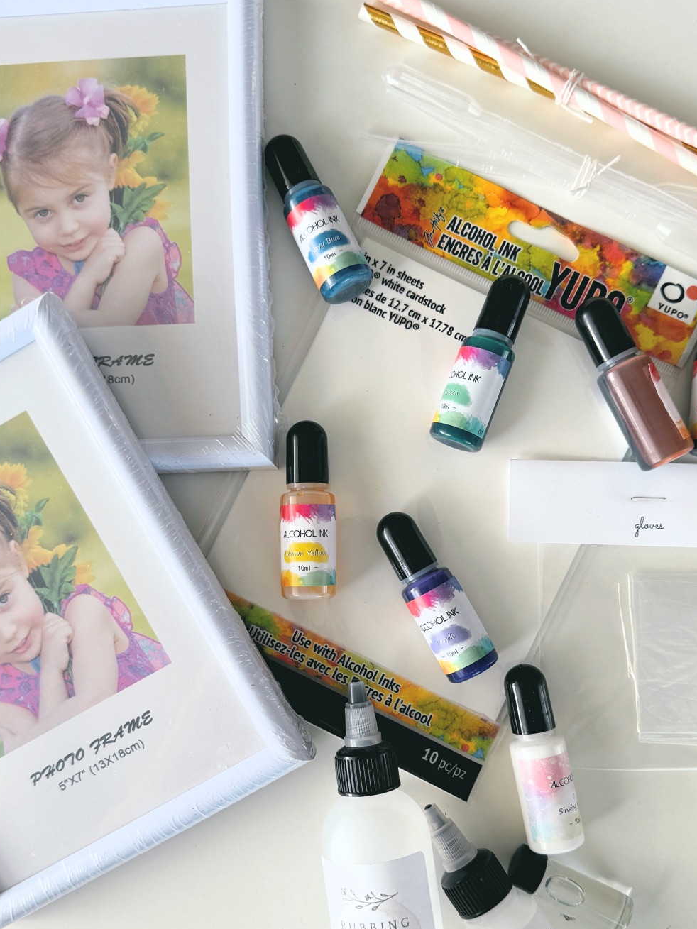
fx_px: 886
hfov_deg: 43.0
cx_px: 355
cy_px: 528
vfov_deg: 55.2
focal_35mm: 33
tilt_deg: -88.3
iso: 64
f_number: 1.78
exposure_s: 1/121
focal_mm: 6.76
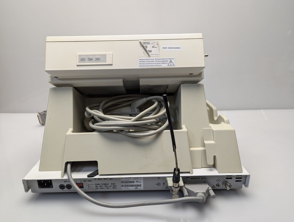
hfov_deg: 71.5
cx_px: 147
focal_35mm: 24
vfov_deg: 56.9
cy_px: 111
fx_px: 204
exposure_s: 1/50
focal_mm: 6.81
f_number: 1.85
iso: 45
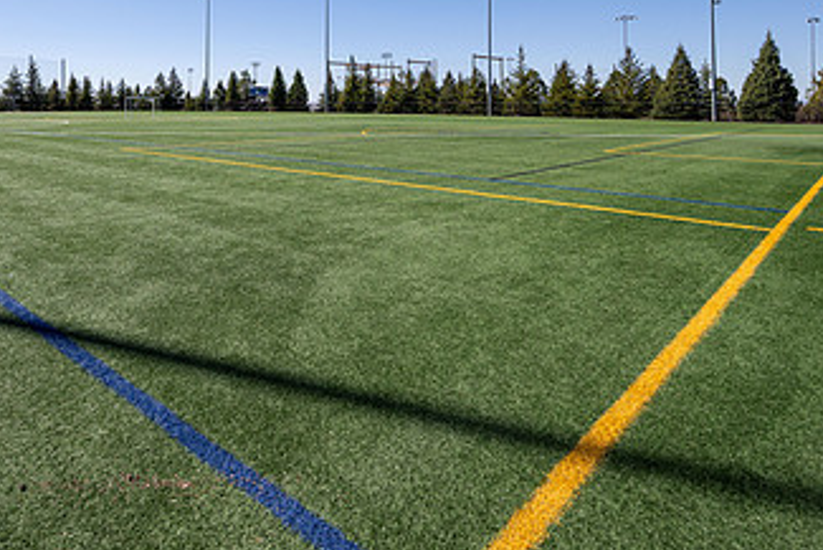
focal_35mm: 25
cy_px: 87
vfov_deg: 47.6
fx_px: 572
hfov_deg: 70.2
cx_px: 301
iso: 100
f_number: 5.6
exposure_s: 1/800
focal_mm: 14
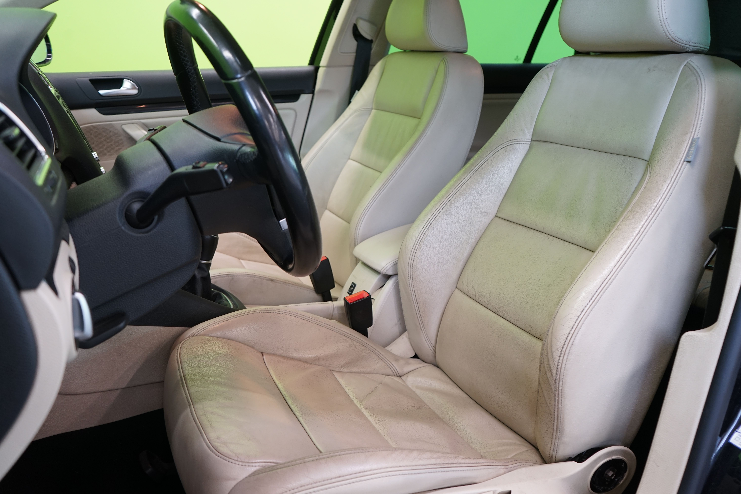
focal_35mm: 31
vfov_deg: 42.3
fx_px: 638
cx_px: 370
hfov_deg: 60.3
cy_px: 247
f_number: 5
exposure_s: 1/20
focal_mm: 31
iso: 640
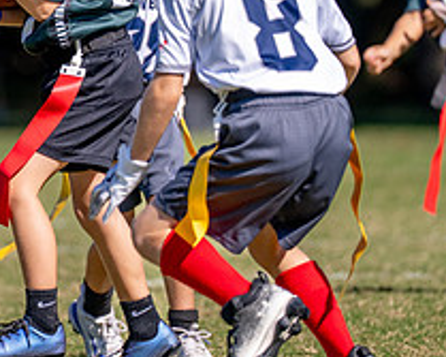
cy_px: 24
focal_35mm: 766
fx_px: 10106
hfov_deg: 2.5
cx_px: 25
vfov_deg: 2.0
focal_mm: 200
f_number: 2.8
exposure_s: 1/5000
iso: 250
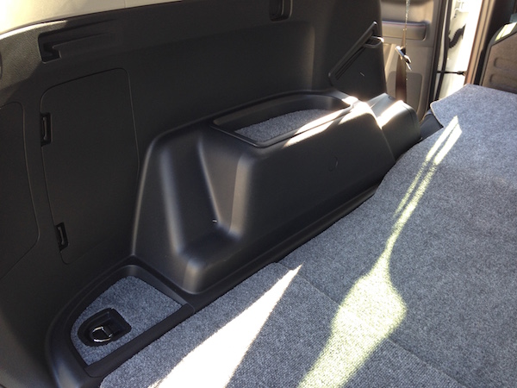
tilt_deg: -31.3
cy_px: 194
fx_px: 493
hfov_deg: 55.4
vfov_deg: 42.9
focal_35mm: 33
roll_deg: +0.8
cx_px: 258
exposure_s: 1/30
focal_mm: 4.12
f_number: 2.4
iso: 50
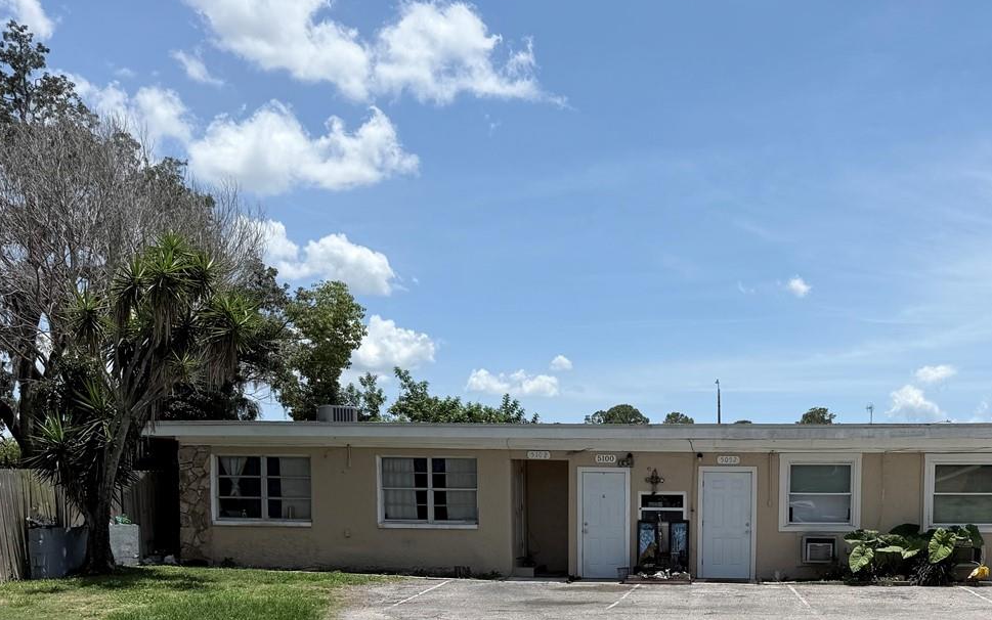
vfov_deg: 28.9
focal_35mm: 42
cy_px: 597
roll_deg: -0.9
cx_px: 729
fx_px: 1136
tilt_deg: -5.3
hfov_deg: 45.7
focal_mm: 6.76
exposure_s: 1/8130
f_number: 1.78
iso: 80
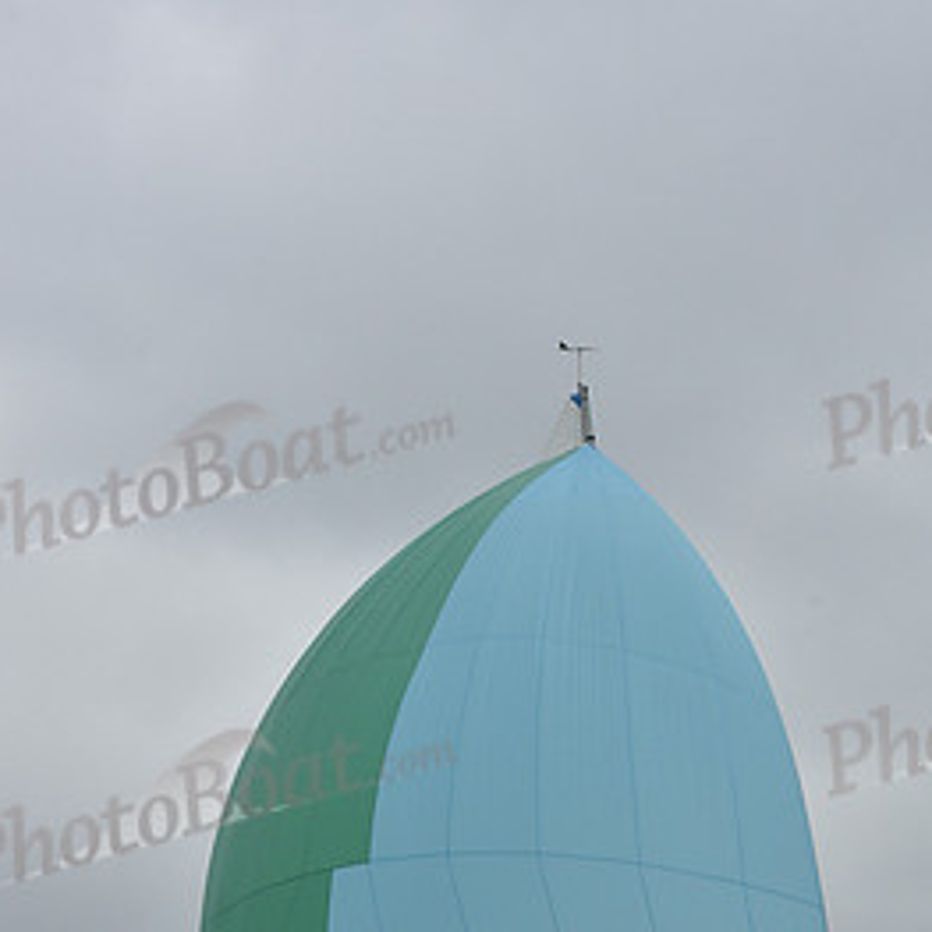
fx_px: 3990
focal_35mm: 131
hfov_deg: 13.3
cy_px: 939
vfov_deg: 13.1
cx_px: 640
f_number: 10
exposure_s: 1/800
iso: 400
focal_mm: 70
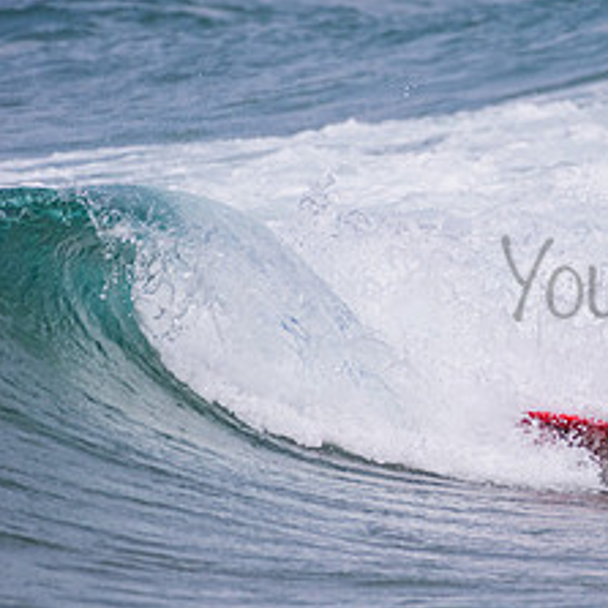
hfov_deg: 1.6
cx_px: 782
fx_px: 21918
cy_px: 255
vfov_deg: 1.6
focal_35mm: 1103
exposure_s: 1/1250
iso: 500
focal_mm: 500
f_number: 5.6
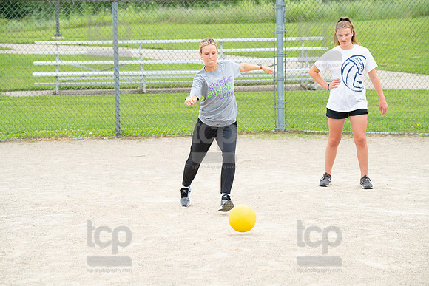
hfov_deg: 15.2
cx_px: 214
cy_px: 143
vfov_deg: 10.2
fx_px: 1609
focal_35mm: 135
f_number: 5.6
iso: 1250
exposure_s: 1/1000
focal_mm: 135
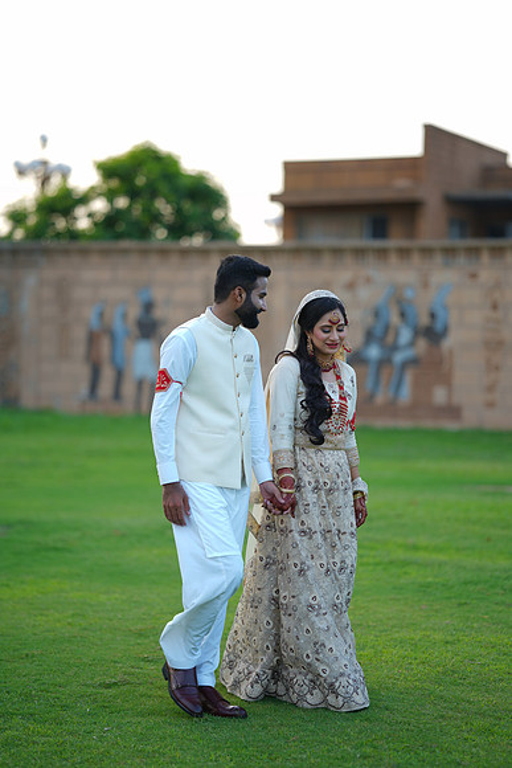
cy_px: 384
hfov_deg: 16.1
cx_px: 256
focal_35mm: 85
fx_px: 1812
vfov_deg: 23.9
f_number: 1.4
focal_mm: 85
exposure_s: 1/400
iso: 64
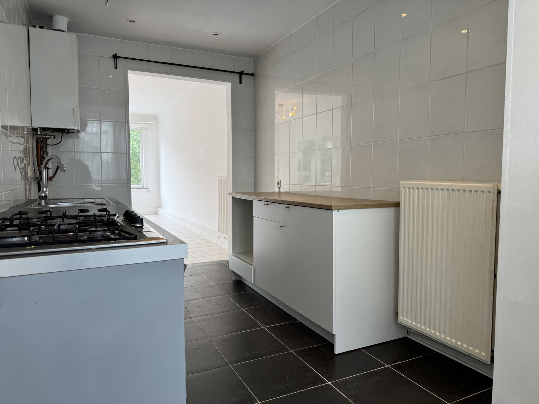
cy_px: 202
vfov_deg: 56.8
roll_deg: +0.8
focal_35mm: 24
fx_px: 374
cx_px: 270
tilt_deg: -4.6
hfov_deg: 71.6
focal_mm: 6.76
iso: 80
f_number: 1.78
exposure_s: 1/100
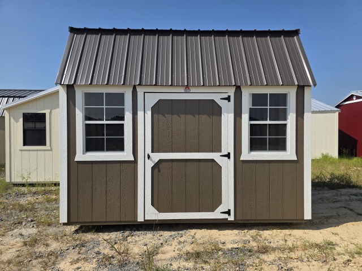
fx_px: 241
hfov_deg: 73.9
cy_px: 136
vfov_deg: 58.9
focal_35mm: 23
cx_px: 181
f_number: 1.7
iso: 80
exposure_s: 1/7333
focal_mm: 6.3
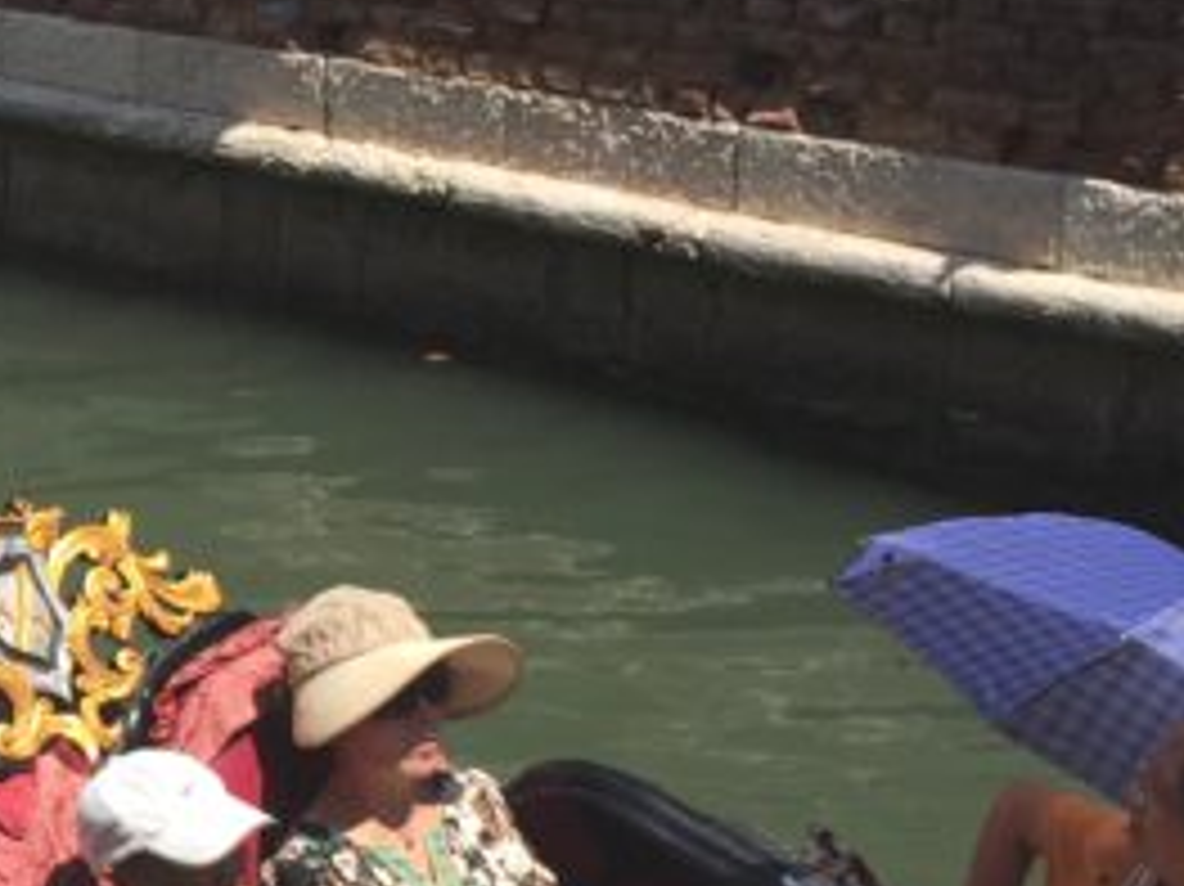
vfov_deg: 13.1
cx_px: -248
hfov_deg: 16.7
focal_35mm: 113
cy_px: 432
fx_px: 3863
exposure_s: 1/1364
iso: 32
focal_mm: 4.15
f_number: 2.2
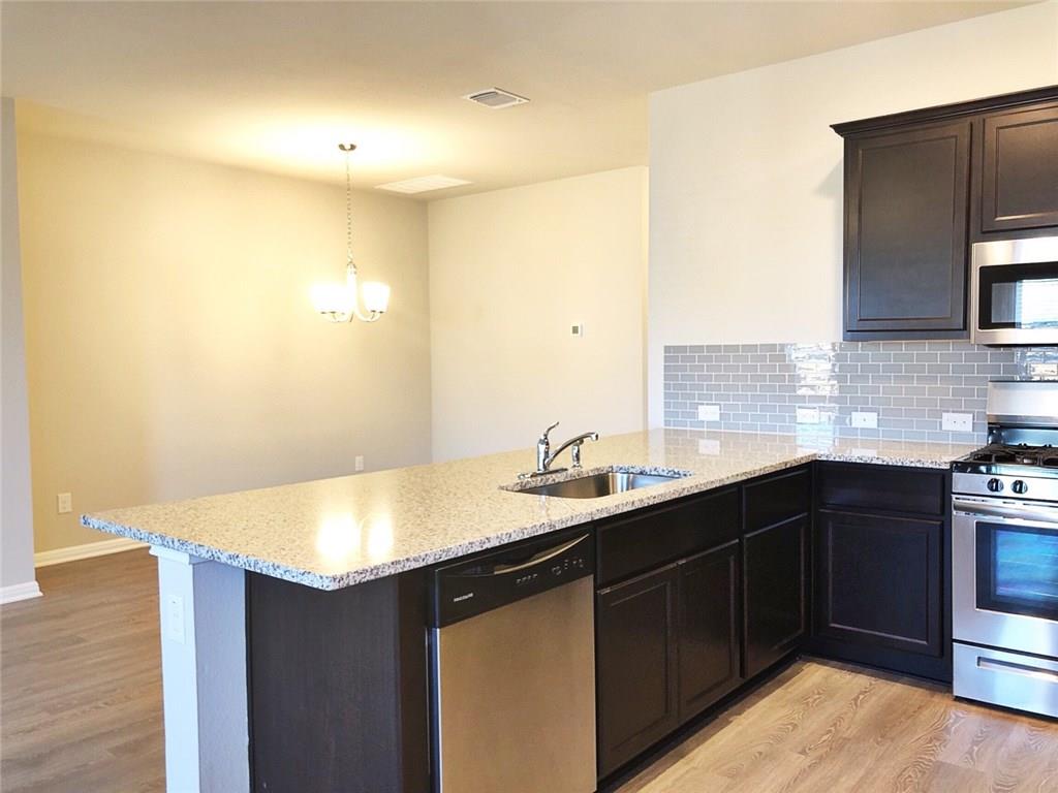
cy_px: 396
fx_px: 856
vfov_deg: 49.7
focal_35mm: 28
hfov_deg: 63.4
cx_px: 529
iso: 40
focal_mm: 4
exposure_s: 1/15
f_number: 1.8
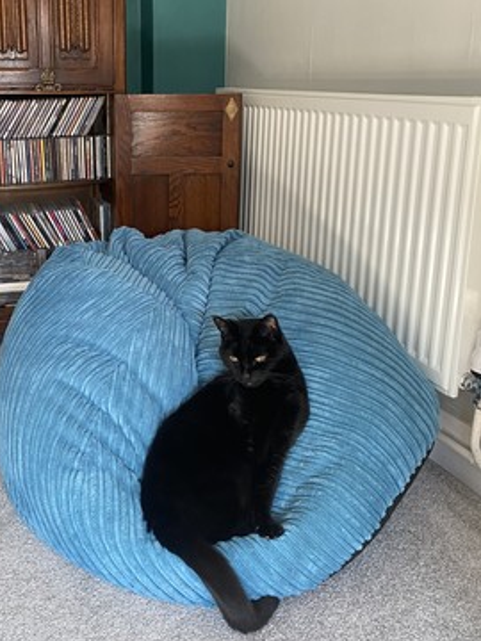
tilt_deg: -13.6
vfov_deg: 49.8
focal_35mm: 37
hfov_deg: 38.0
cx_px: 141
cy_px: 255
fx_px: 686
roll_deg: +0.9
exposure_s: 1/82
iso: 125
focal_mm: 4.25
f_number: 1.8
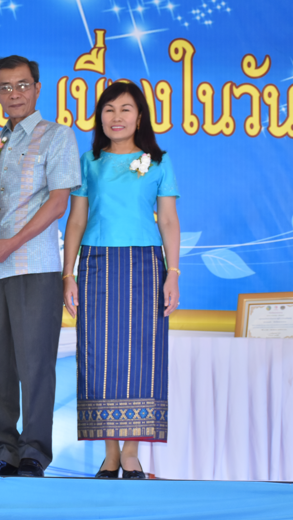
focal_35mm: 119
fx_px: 1644
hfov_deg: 10.0
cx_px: -63
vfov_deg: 18.0
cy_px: 258
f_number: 8
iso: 800
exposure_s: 1/200
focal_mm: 50
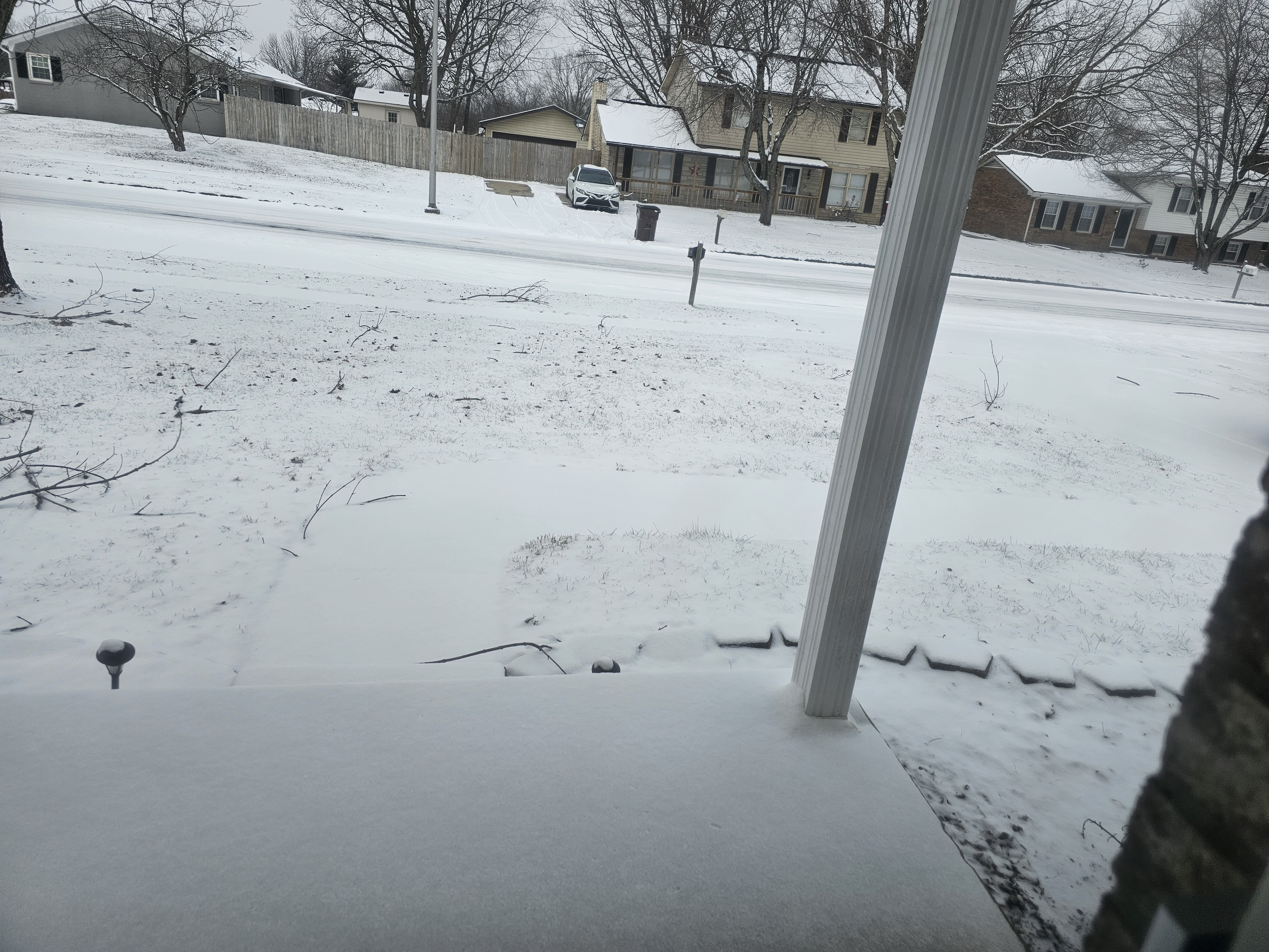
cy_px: 476
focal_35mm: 23
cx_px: 634
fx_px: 843
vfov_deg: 58.9
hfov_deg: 73.9
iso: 10
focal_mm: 6.3
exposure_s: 1/705
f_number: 1.7
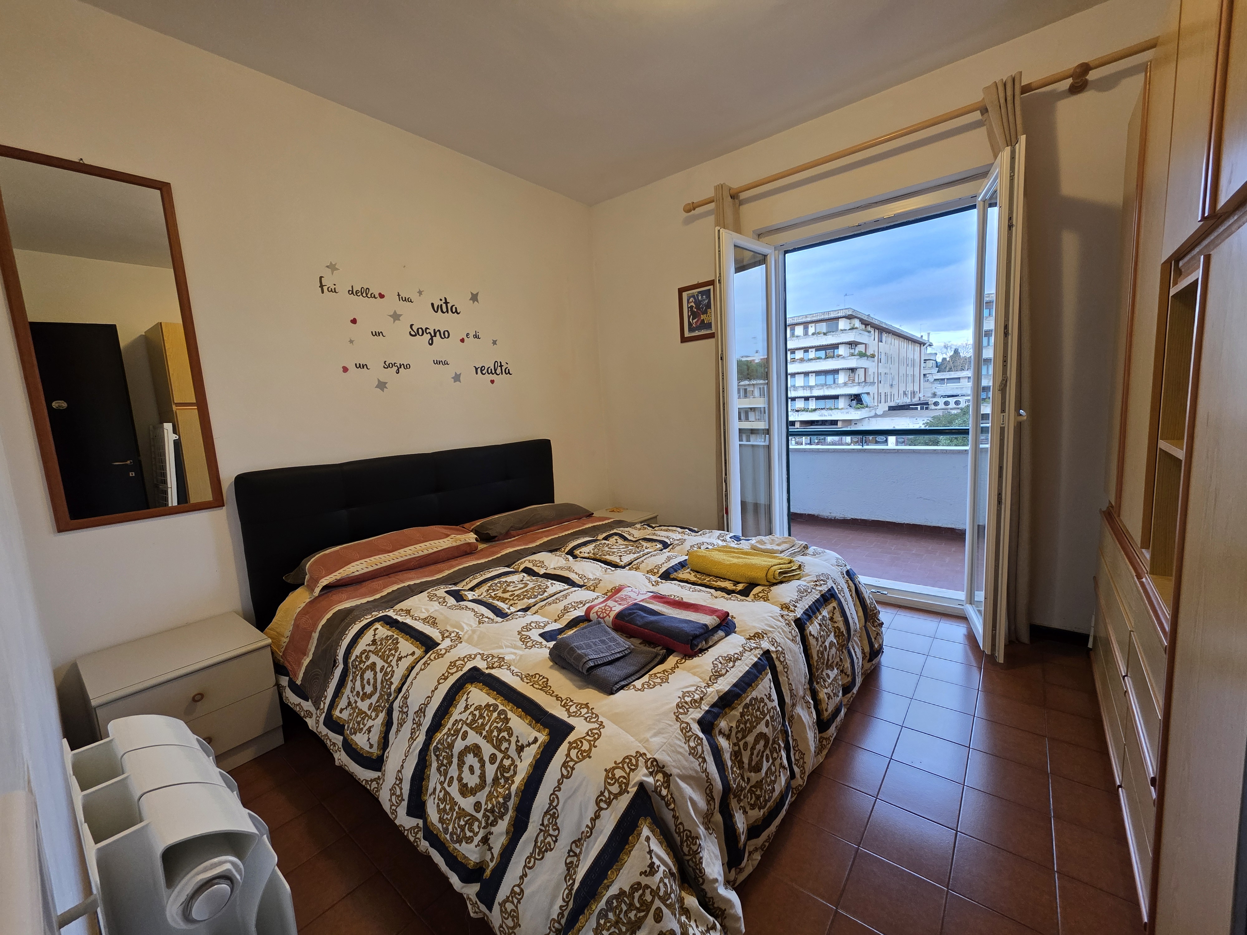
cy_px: 468
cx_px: 624
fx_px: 468
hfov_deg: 106.2
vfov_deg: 89.9
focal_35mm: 13
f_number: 1.9
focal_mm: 2.2
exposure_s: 1/100
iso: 200
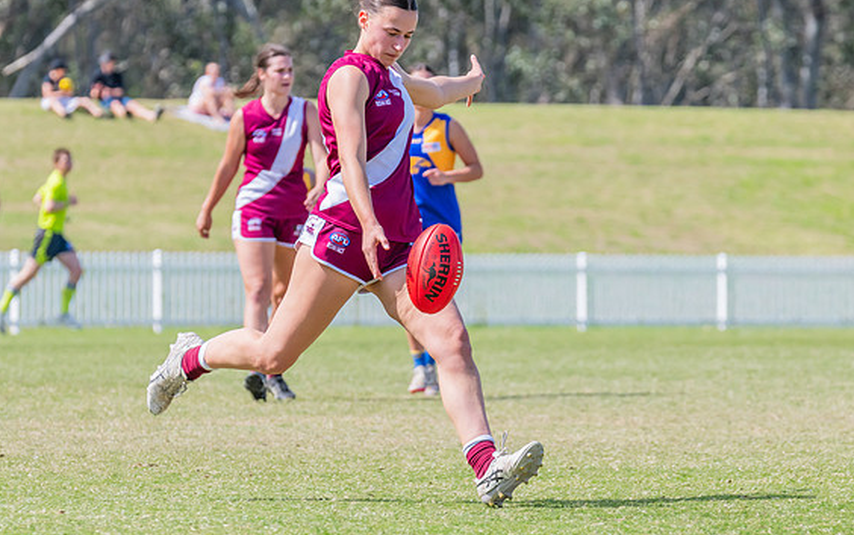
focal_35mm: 358
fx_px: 8336
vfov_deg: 3.7
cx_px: 475
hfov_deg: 5.9
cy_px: 315
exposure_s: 1/1250
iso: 800
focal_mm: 290
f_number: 9
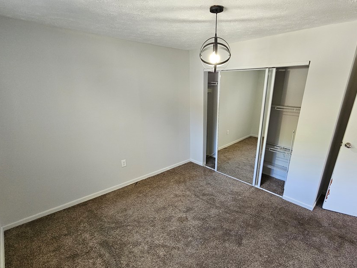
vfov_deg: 77.7
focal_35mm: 16
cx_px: 209
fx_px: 165
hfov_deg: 93.6
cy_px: 151
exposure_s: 1/60
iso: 250
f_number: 2.2
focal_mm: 2.2
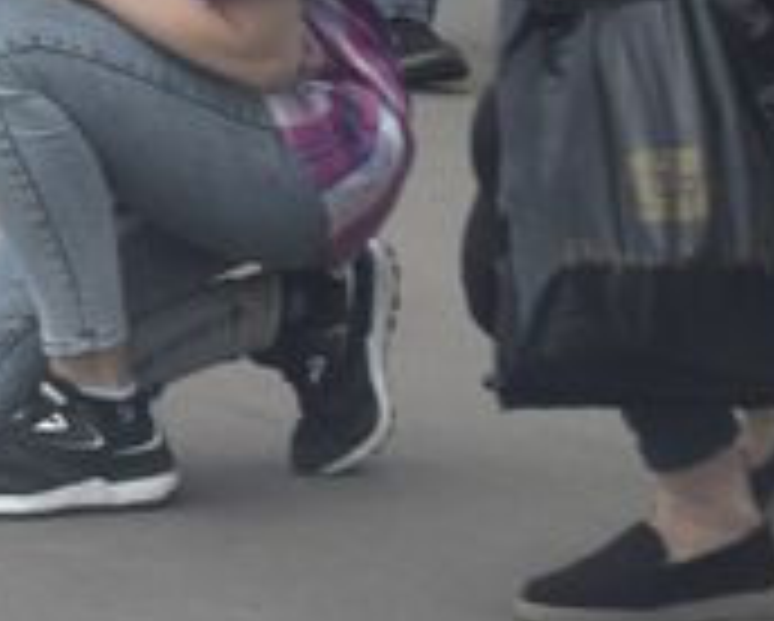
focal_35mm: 295
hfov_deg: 6.5
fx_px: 6765
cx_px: 220
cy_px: -398
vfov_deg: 5.2
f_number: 8
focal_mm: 48
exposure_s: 1/250
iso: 320
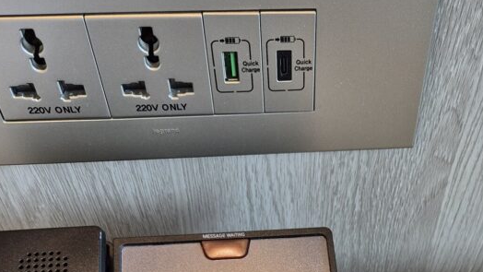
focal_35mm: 49
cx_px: 349
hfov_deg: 41.1
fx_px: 628
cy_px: 387
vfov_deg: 21.3
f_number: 1.8
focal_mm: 5.4
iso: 100
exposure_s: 1/180
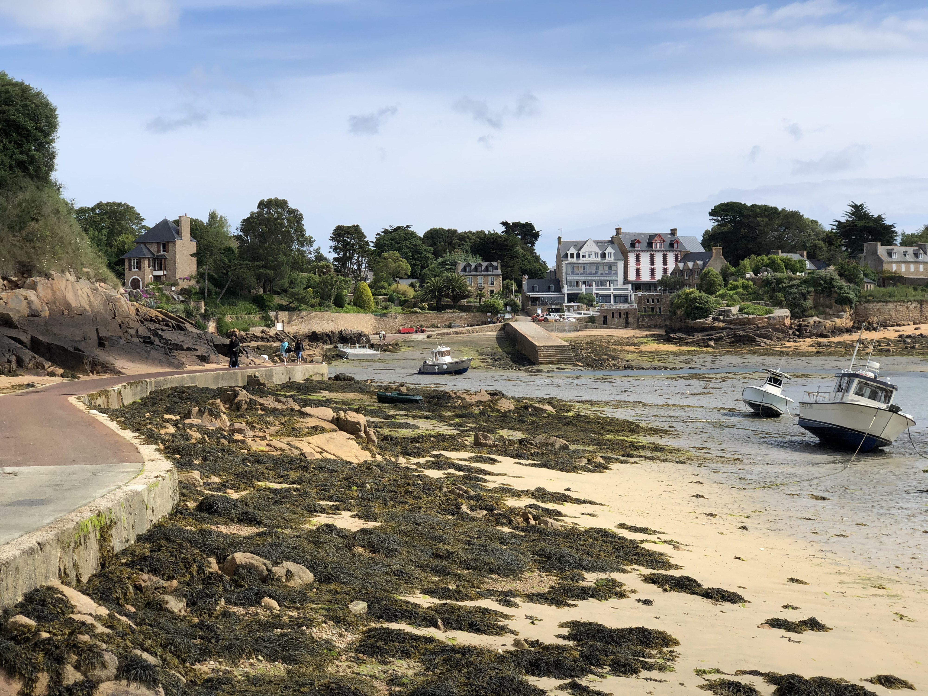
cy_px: 348
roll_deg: +1.5
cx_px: 464
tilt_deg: -0.5
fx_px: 1394
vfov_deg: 28.0
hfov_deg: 36.8
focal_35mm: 52
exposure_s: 1/1473
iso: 16
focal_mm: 6
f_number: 2.4
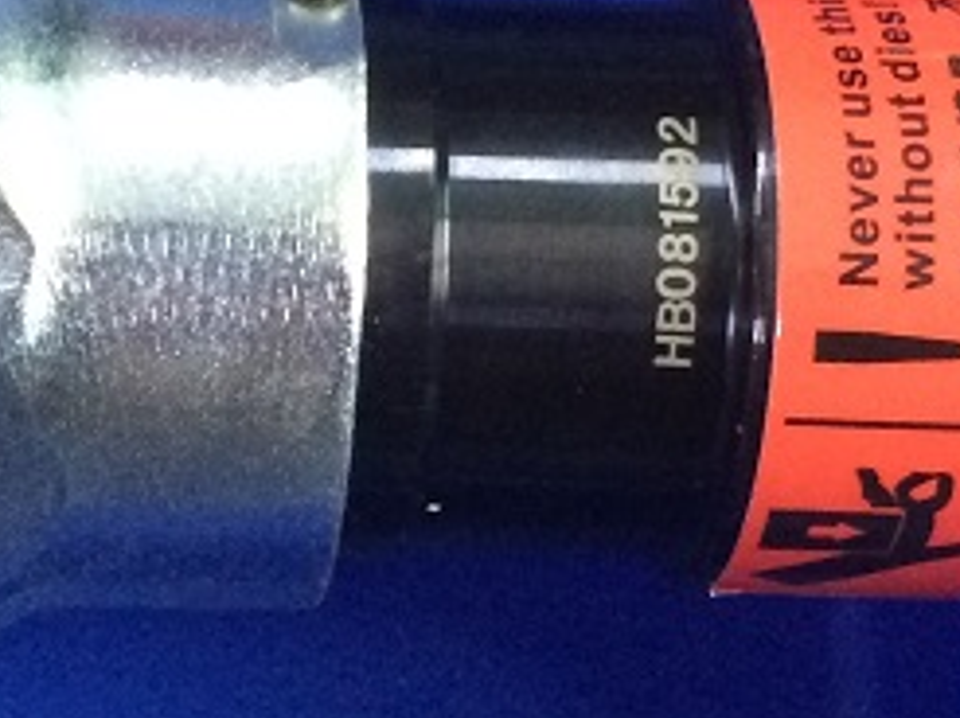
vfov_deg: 12.5
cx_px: 183
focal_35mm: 118
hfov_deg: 16.6
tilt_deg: -74.6
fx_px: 3269
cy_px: 176
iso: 320
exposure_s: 1/30
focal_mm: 4.15
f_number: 2.2
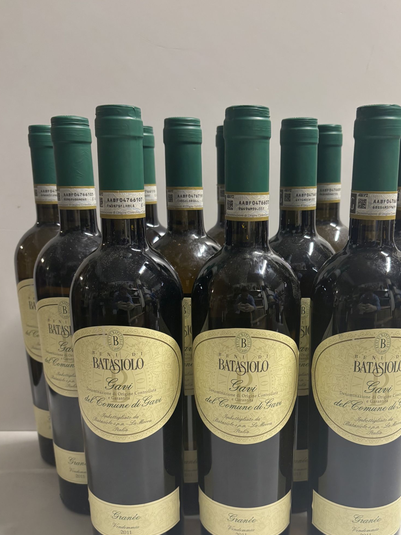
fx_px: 510
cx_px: 247
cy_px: 326
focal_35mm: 33
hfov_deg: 42.7
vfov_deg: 54.9
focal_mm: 5.96
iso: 250
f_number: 1.6
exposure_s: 1/50
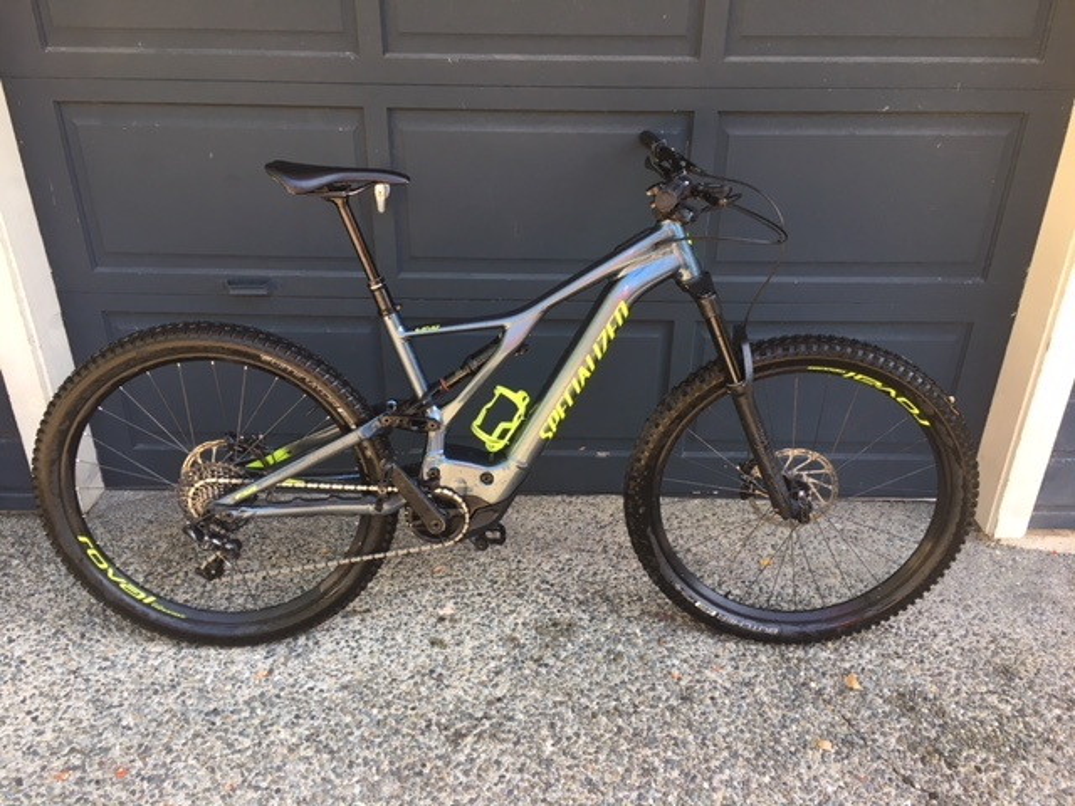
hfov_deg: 61.7
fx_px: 901
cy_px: 403
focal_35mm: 29
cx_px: 538
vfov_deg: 48.2
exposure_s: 1/40
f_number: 2.2
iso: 25
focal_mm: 4.15
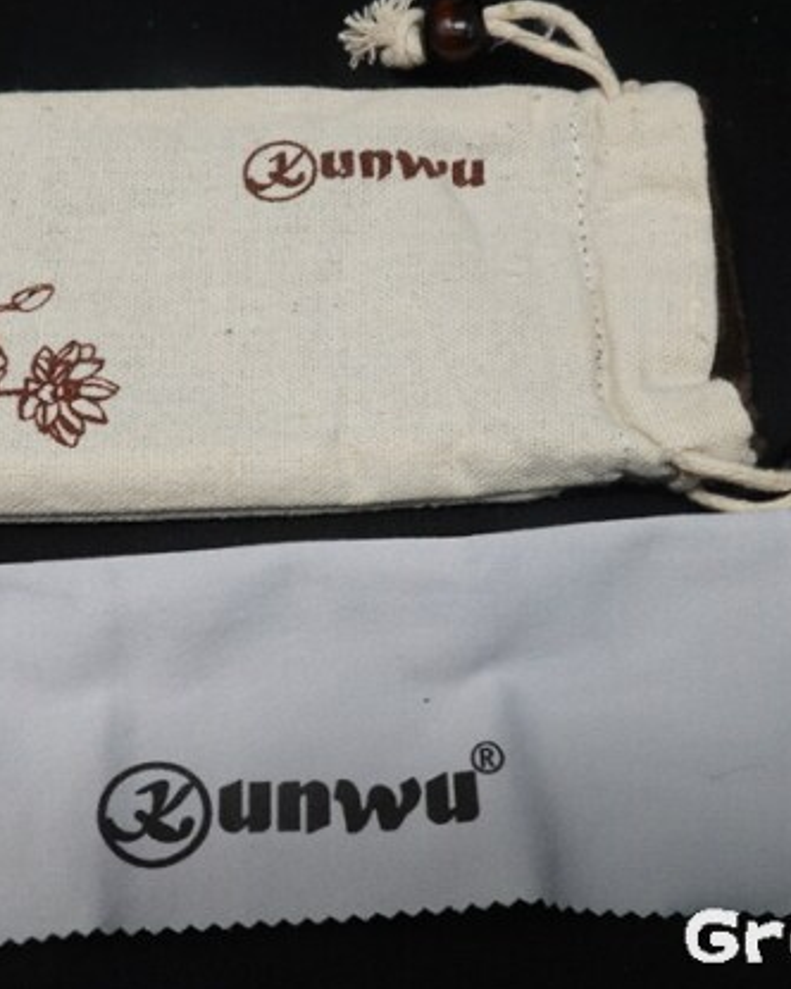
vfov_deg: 43.8
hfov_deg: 35.5
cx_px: 300
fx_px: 1229
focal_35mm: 42
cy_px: 498
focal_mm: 10.83
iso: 640
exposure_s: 1/30
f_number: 11
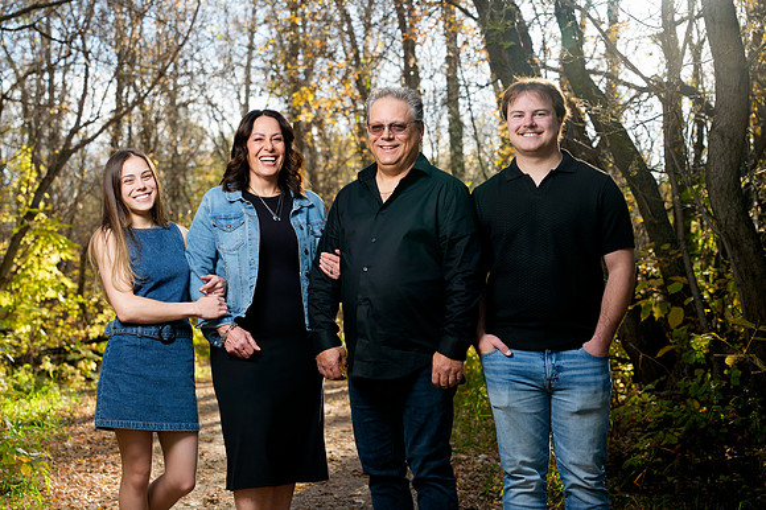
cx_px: 328
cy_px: 292
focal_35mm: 57
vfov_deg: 23.7
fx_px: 1215
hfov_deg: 34.9
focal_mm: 50
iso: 400
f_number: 3.5
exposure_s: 1/160
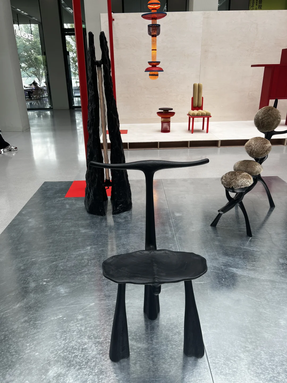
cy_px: 192
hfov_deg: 53.1
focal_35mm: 26
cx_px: 144
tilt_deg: -20.2
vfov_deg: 67.3
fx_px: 287
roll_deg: +2.3
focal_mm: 5.7
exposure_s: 1/150
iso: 32
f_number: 1.5
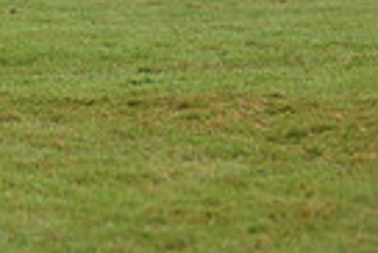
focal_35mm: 511
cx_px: -389
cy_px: -282
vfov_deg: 2.7
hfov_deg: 4.0
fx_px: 5371
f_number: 4.5
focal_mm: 120
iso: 1000
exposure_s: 1/1250
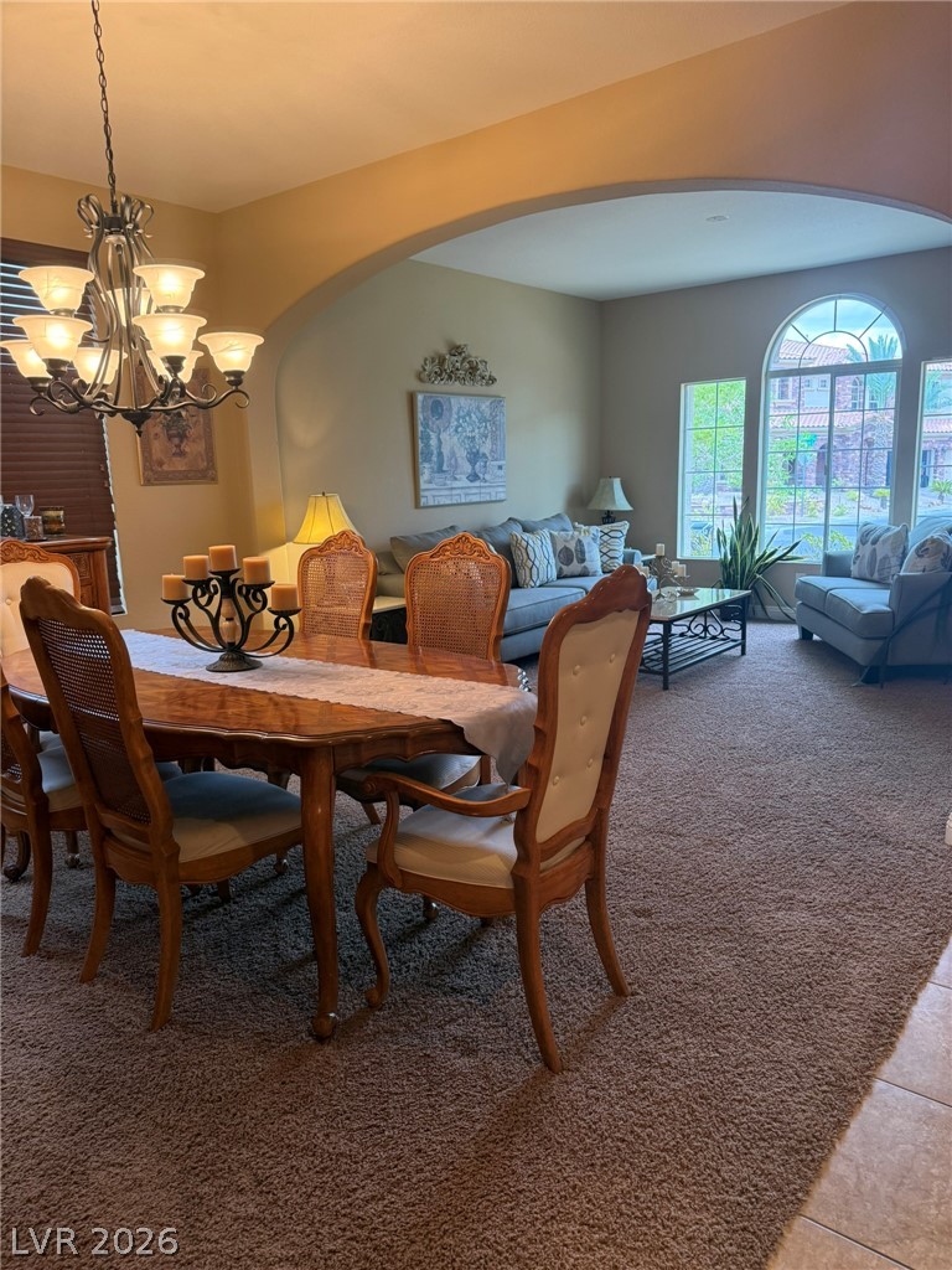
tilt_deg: -10.1
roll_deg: +1.5
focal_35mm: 24
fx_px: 880
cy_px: 635
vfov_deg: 71.6
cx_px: 476
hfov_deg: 56.8
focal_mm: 6.76
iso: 200
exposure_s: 1/60
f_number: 1.78
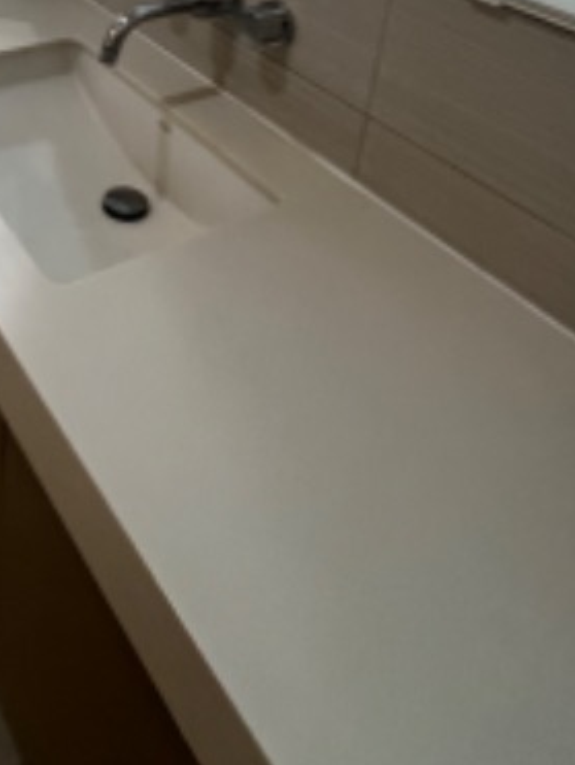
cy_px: -64
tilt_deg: -21.4
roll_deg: -1.5
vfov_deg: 42.2
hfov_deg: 37.4
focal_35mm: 35
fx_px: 774
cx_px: 33
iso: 200
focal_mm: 1.57
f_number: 1.8
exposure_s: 1/50
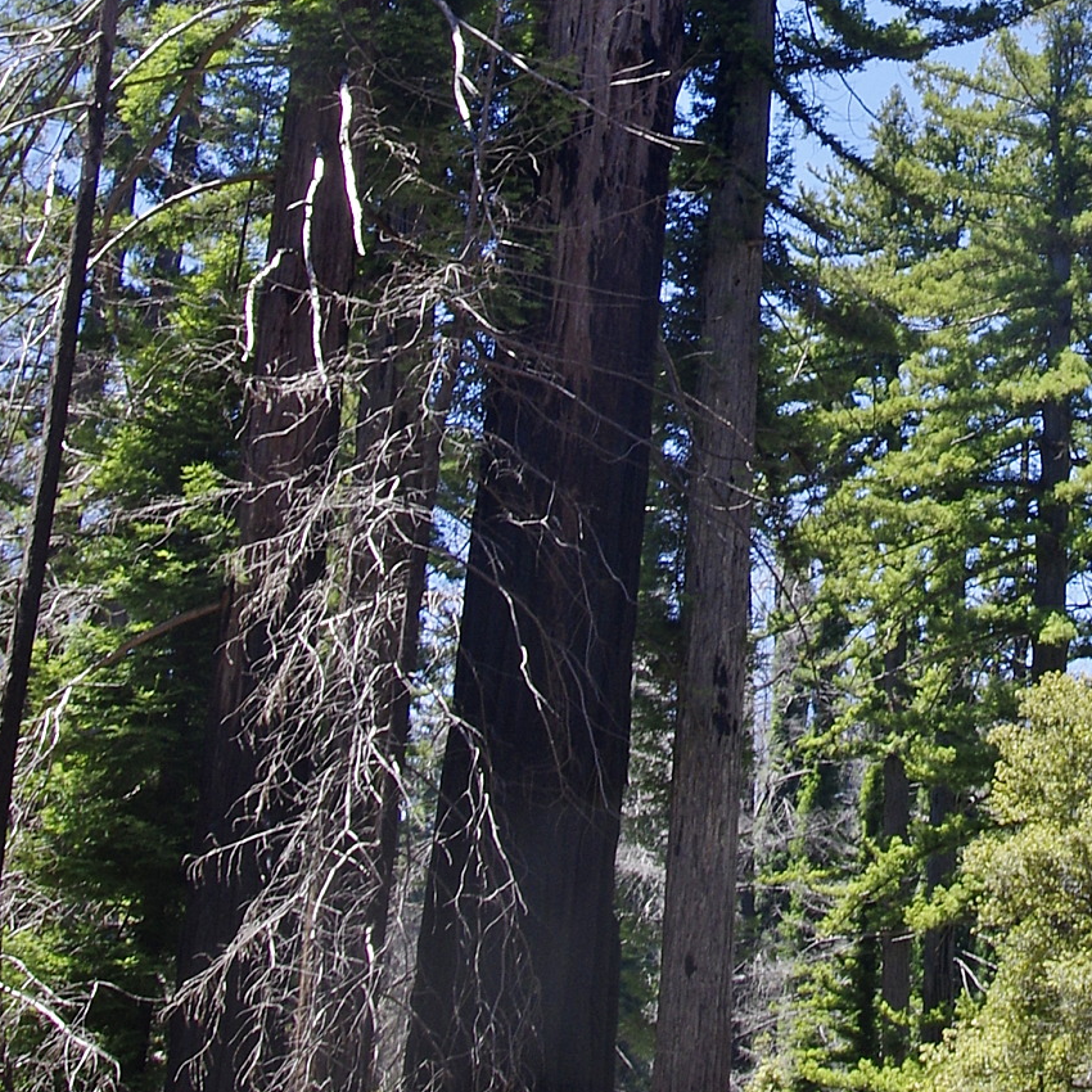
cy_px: 73
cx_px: 989
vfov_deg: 7.8
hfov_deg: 7.8
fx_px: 8030
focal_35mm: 225
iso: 200
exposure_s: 1/60
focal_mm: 45
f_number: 8
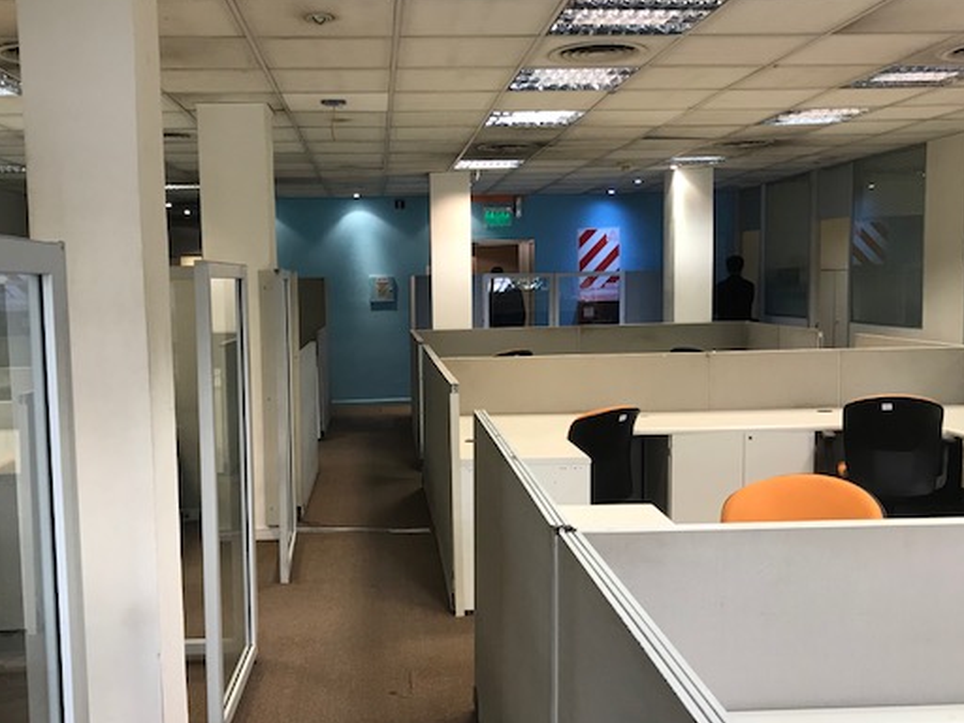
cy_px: 382
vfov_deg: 40.7
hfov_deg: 52.5
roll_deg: +0.5
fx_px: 975
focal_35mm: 35
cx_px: 429
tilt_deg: -7.3
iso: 40
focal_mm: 3.99
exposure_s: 1/33
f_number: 1.8
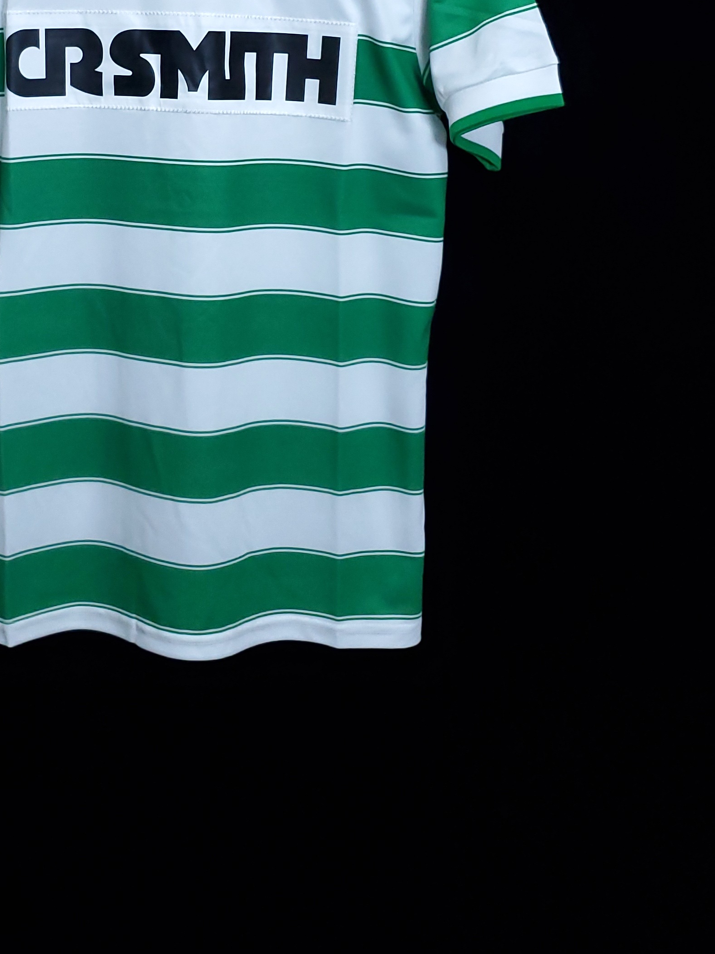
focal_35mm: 50
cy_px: 105
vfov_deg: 36.0
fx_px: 1377
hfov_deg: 28.6
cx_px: 163
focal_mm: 4.3
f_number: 1.5
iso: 200
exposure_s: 1/30
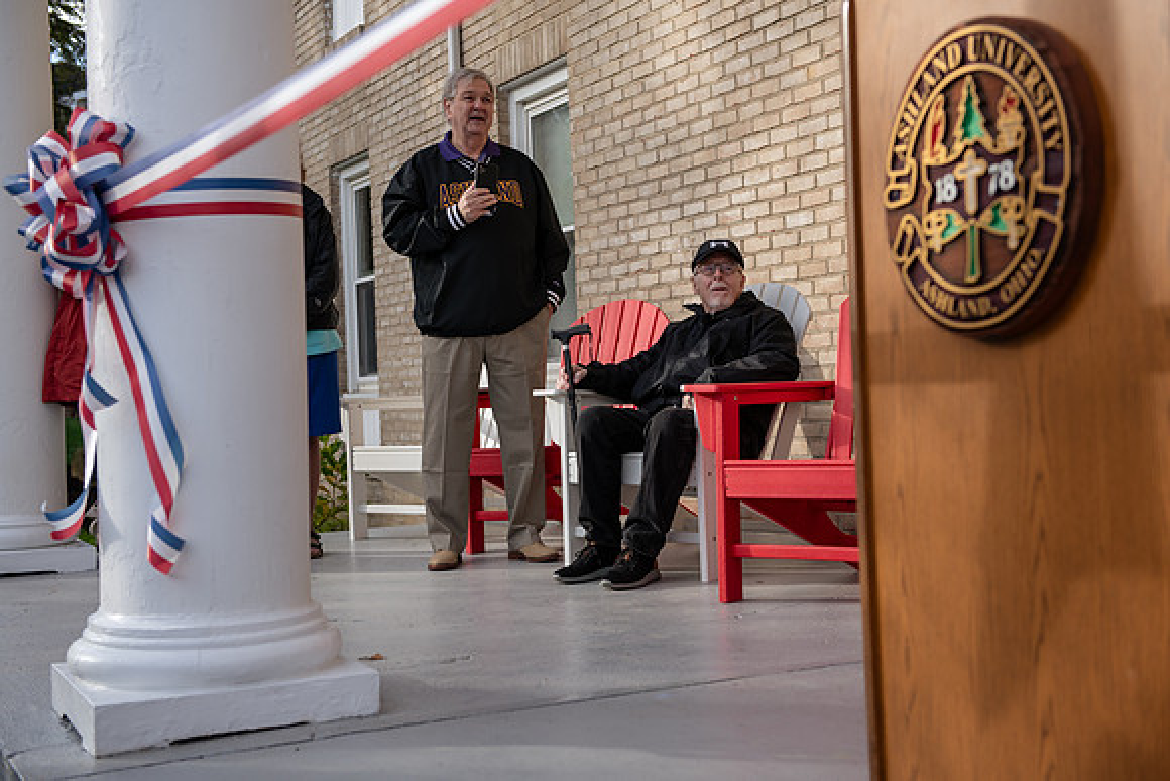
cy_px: 390
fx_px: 1625
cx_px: 585
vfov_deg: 27.0
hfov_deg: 39.6
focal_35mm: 50
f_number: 4
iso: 125
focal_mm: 50
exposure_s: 1/320
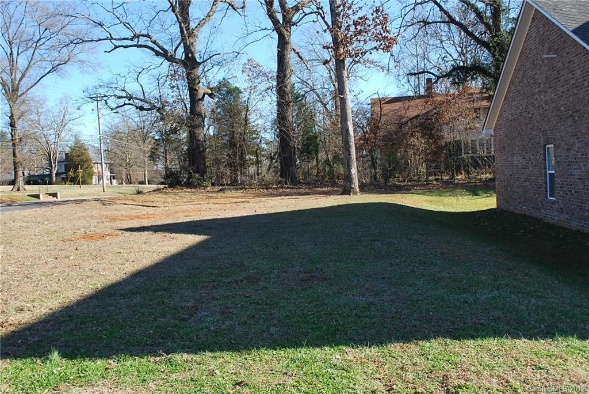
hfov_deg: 53.1
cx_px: 294
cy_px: 197
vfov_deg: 36.9
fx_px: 589
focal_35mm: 36
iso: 100
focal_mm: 24
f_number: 5.6
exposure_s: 1/125
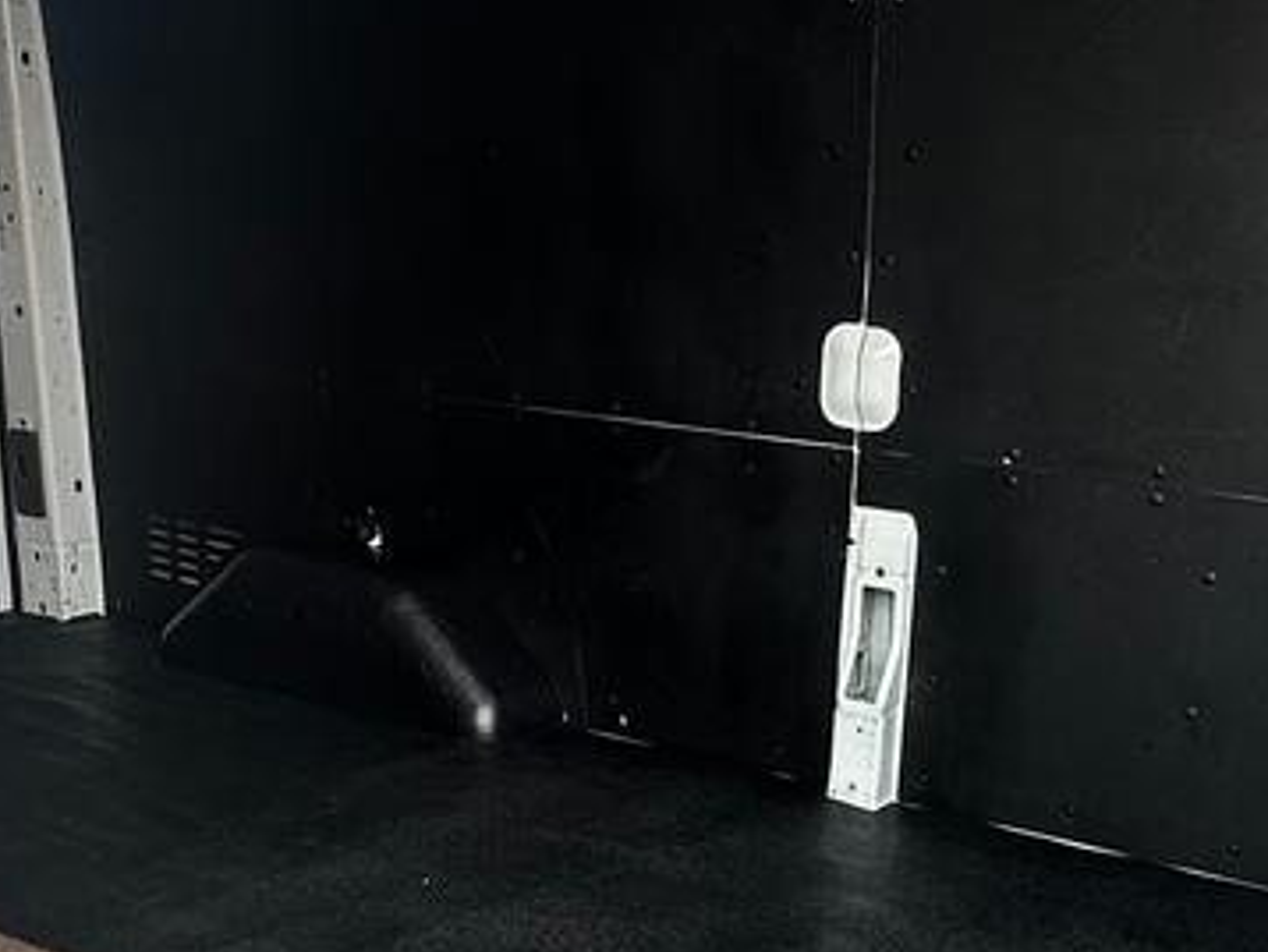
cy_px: 874
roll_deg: +0.6
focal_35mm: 50
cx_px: 648
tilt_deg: -21.1
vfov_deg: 28.0
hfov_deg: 38.2
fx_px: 1833
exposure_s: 1/120
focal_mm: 2.22
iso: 40
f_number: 2.2
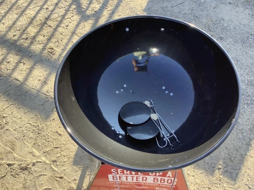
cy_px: 95
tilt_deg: -59.3
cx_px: 127
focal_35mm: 31
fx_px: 227
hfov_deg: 58.4
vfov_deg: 45.4
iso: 25
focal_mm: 3.3
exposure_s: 1/157
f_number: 2.4
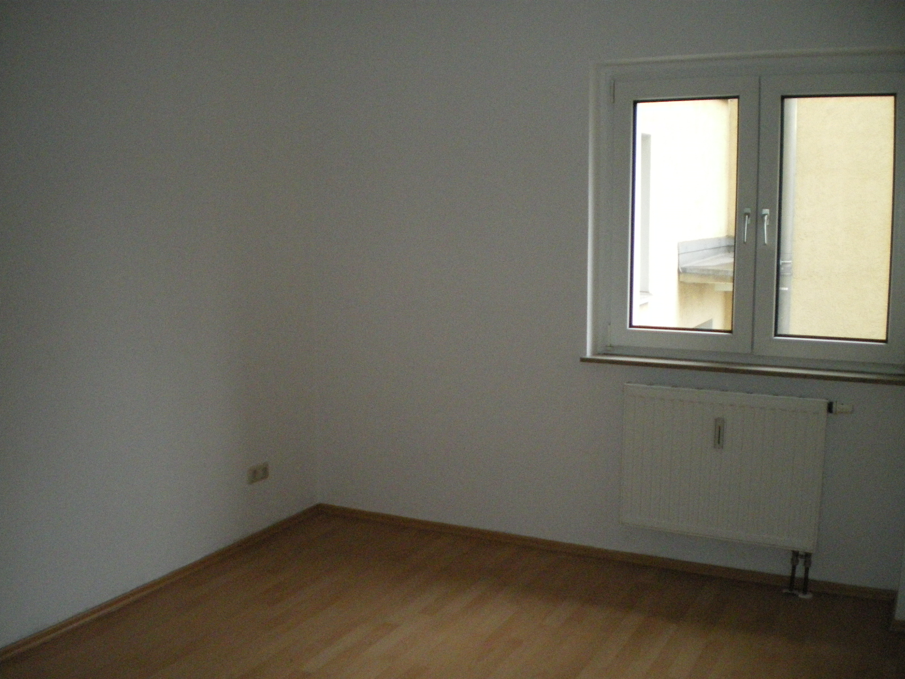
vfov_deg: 39.7
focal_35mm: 36
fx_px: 941
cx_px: 452
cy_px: 340
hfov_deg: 51.4
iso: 800
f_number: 3.1
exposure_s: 1/50
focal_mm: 6.3
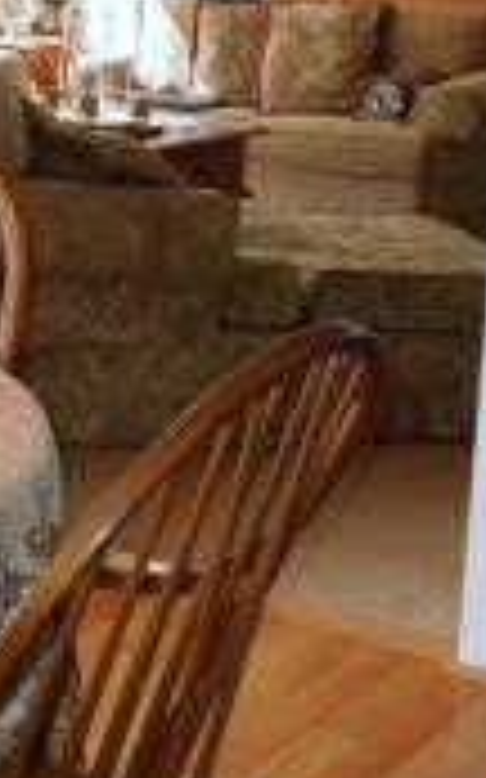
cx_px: -9
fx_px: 1888
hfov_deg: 14.4
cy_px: 238
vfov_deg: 23.2
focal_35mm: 89
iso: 320
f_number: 3.3
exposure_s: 1/40
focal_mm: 4.5
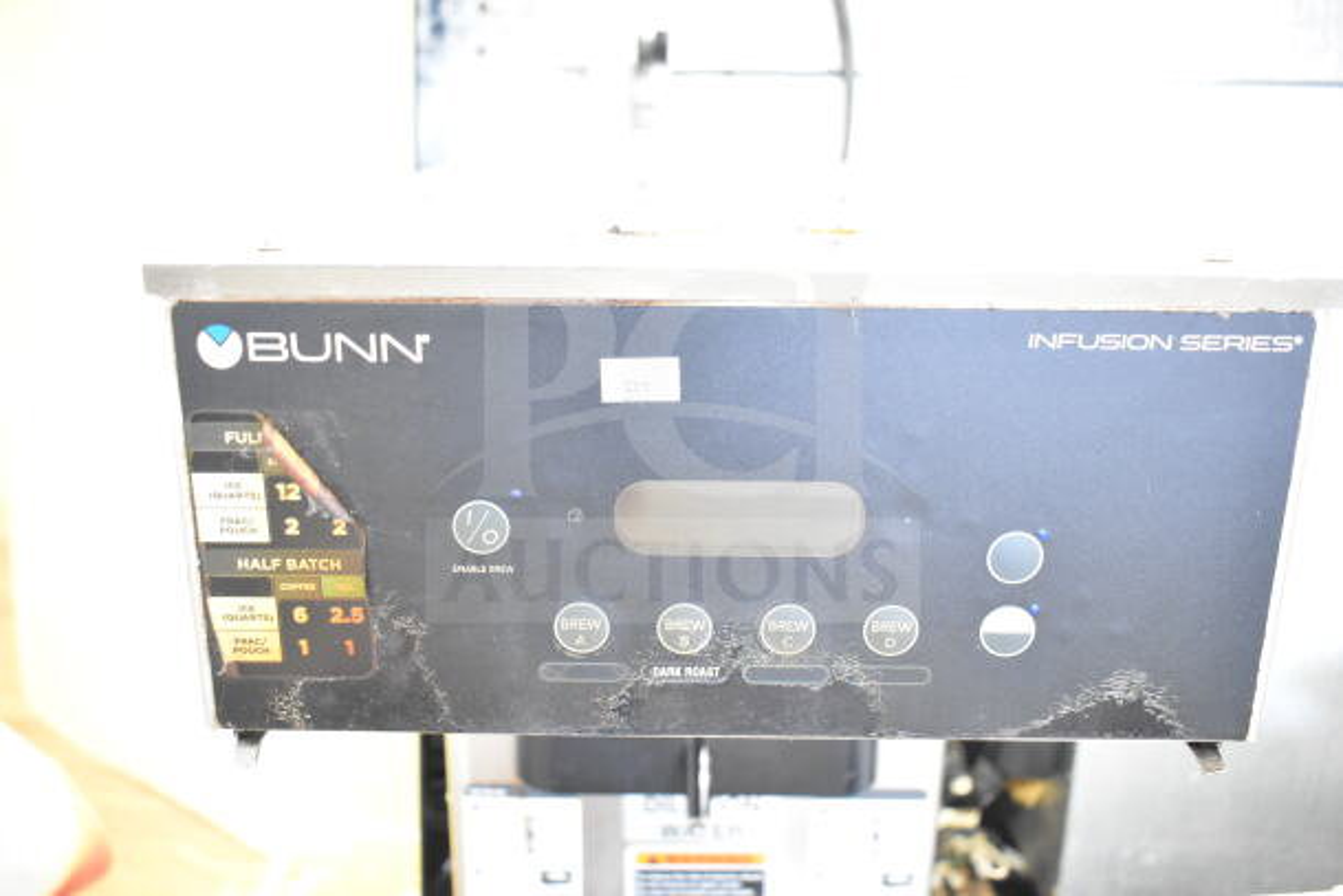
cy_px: 448
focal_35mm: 32
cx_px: 672
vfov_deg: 41.7
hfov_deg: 59.5
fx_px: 1175
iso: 2500
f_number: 3.8
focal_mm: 21
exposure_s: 1/30
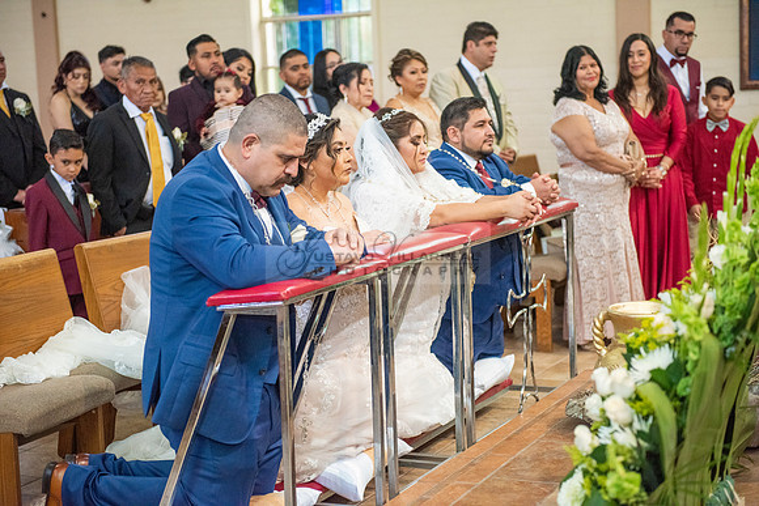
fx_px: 1476
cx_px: 380
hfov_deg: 28.8
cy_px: 253
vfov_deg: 19.5
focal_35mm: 70
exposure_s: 1/160
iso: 2000
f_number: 2.8
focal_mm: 70
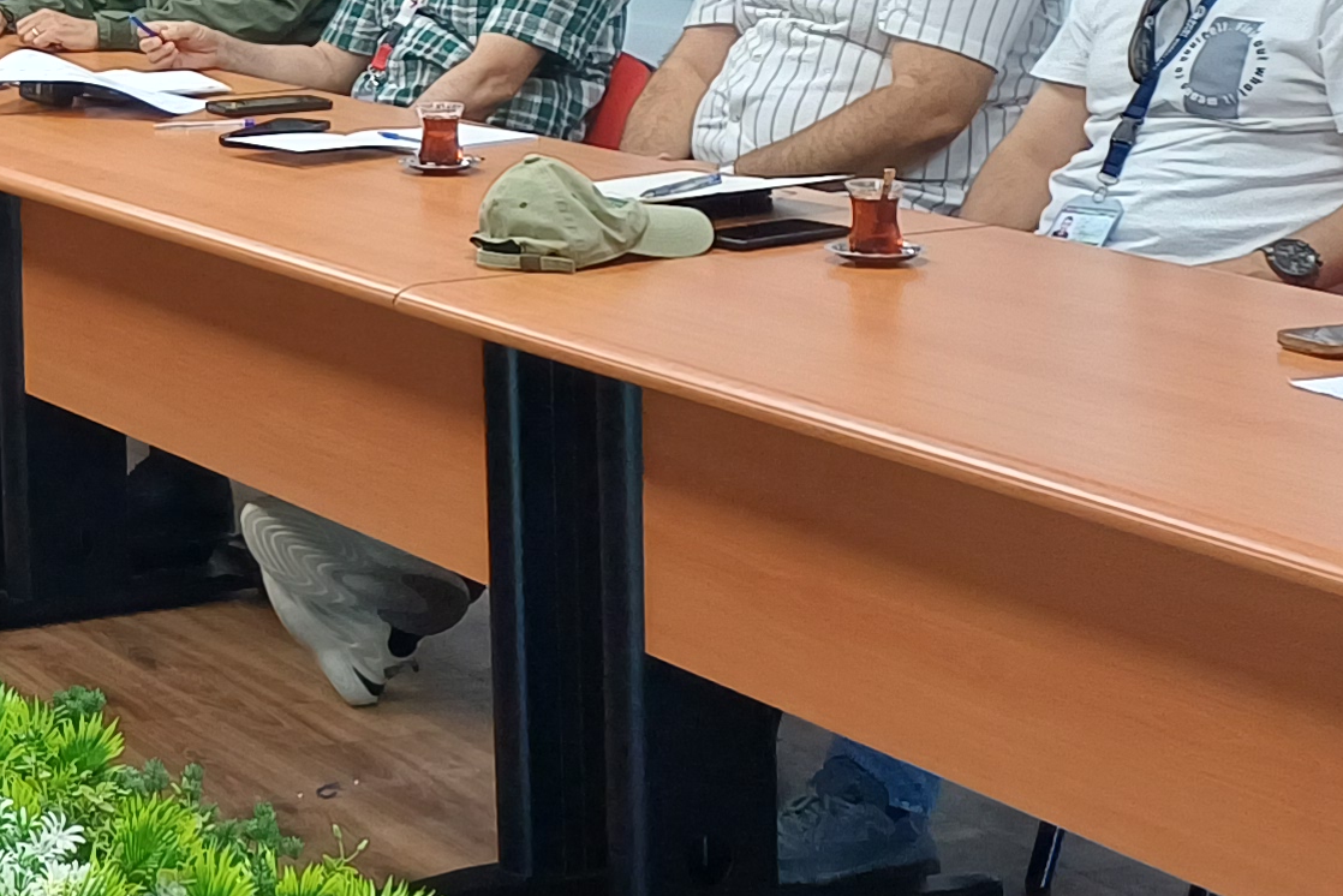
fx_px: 3470
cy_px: -25
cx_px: -703
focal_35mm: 93
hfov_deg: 19.1
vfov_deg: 14.5
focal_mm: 4.65
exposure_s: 1/50
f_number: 1.8
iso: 160
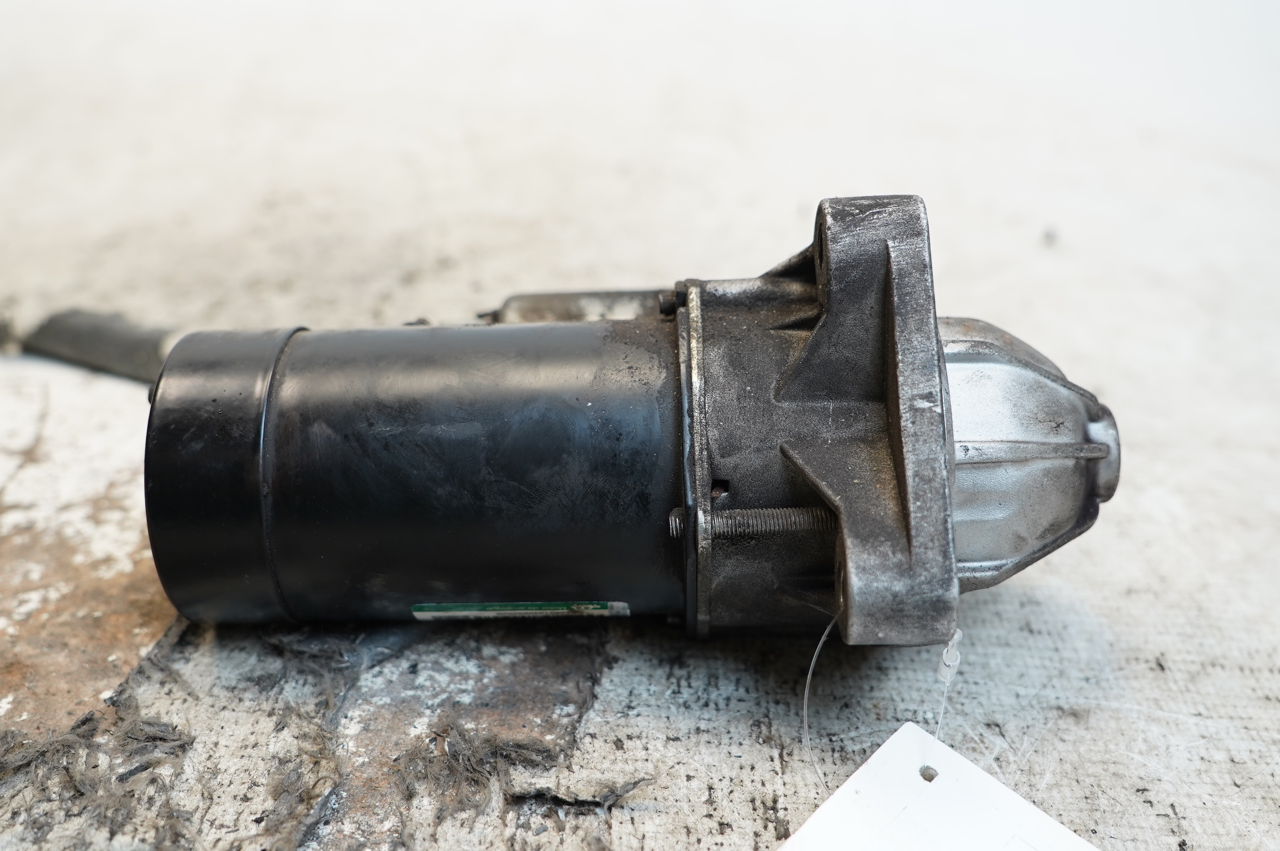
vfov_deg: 35.9
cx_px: 640
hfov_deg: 51.9
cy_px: 426
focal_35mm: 37
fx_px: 1314
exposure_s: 1/60
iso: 320
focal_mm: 25
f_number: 4
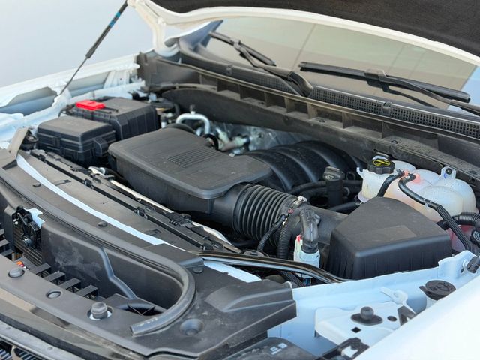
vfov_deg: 30.3
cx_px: 240
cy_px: 180
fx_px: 666
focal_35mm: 48
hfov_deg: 39.7
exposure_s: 1/233
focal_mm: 6.76
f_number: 1.78
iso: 160
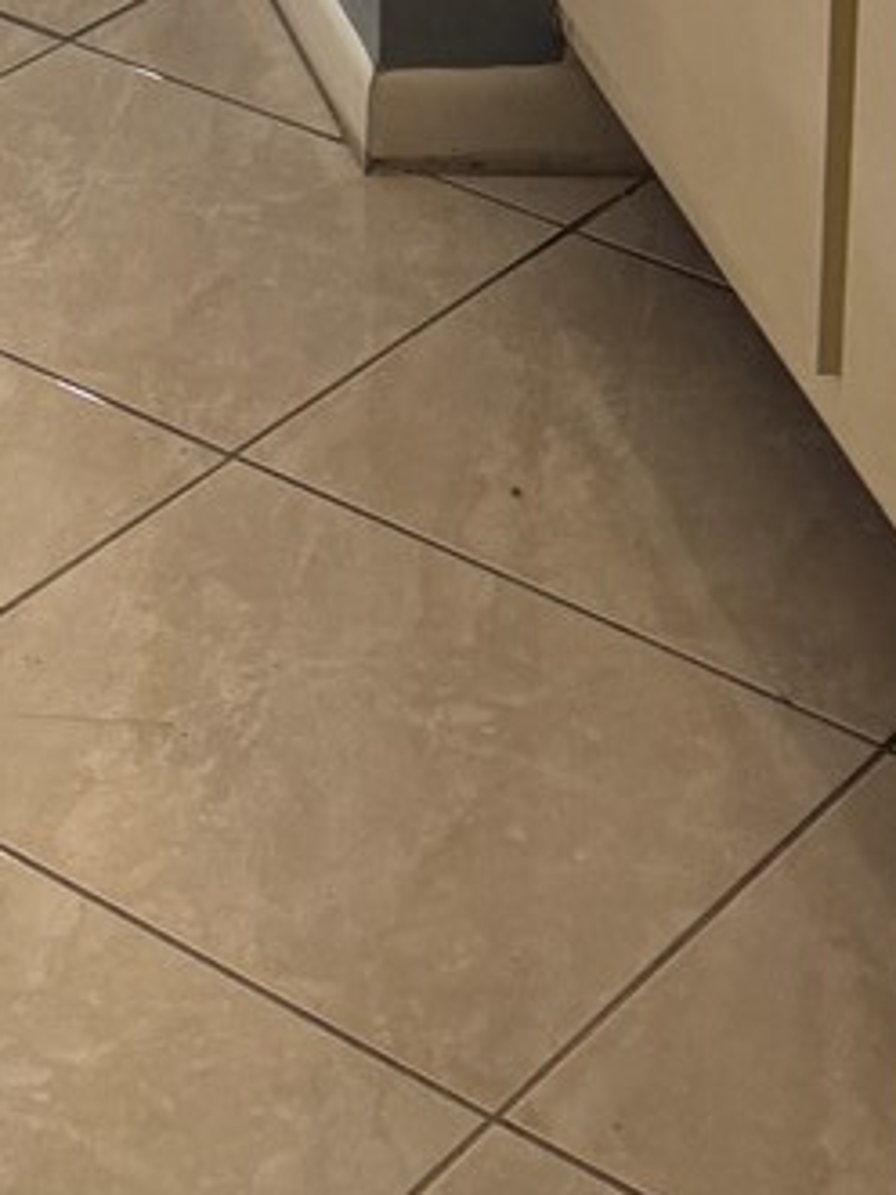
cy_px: -1368
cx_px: -705
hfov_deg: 11.8
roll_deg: +0.5
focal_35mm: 116
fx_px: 4006
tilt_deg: -5.1
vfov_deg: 13.8
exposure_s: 1/120
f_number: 1.78
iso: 125
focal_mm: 6.76
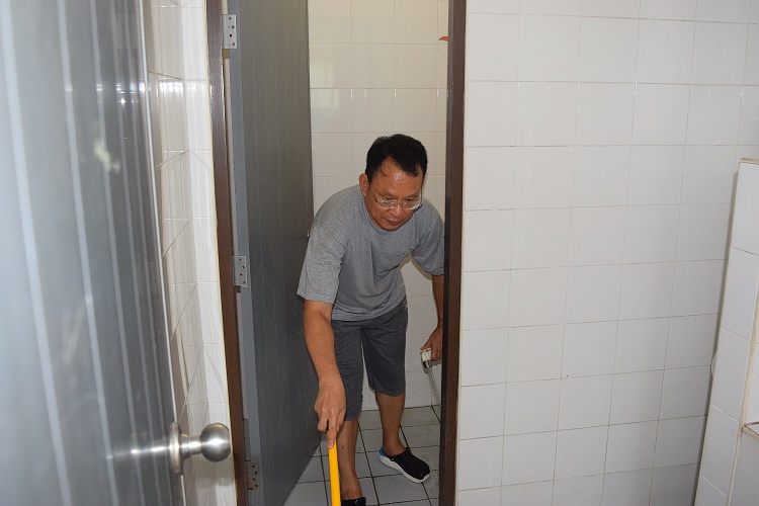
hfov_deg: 61.9
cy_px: 253
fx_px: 632
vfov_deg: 43.6
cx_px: 380
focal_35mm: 30
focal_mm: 20
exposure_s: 1/100
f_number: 5
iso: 800
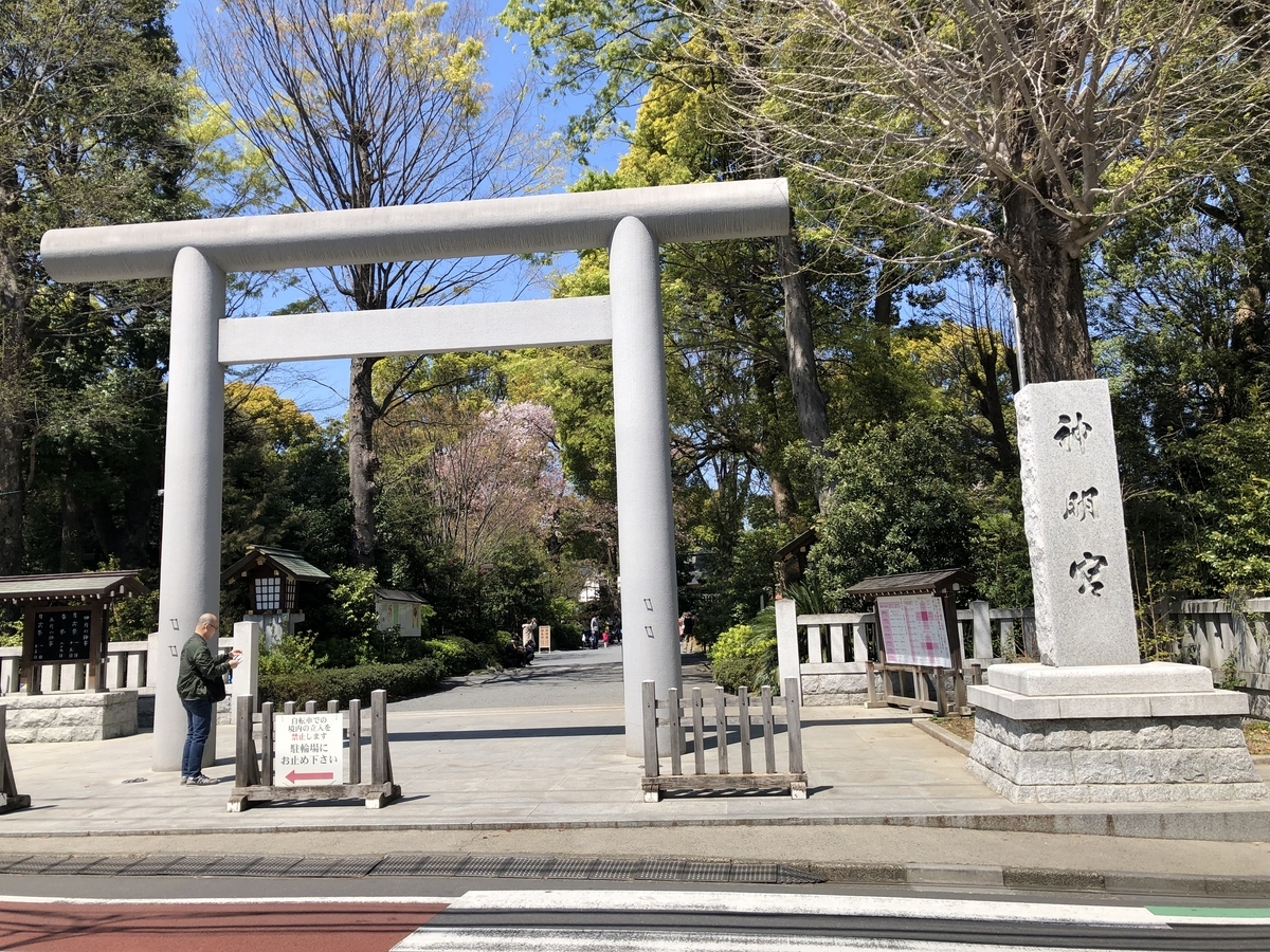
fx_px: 1027
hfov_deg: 63.4
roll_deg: +2.8
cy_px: 476
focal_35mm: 28
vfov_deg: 49.7
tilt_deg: +10.0
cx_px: 635
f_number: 1.8
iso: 20
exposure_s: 1/1473
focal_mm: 4
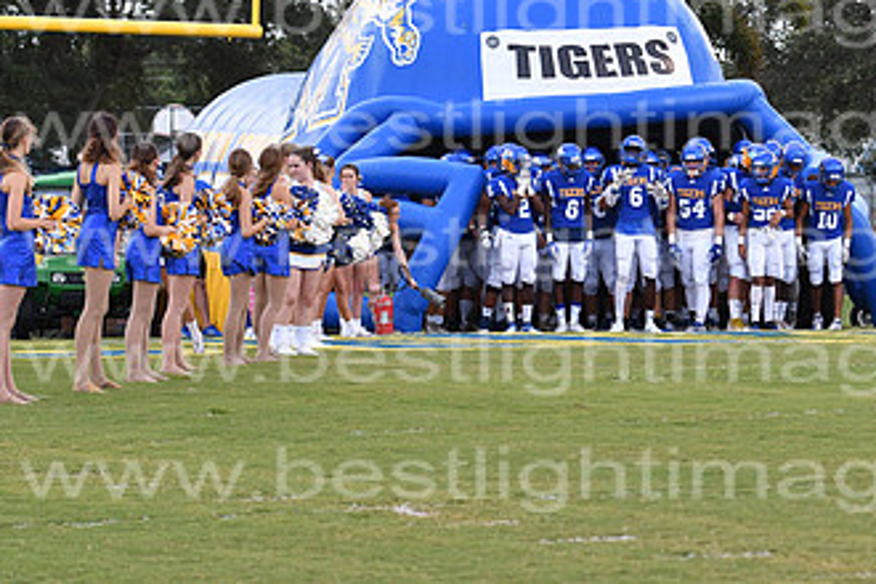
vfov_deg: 6.9
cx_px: 624
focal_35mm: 198
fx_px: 4815
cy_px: 73
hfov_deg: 10.4
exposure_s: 1/1000
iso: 800
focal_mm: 75
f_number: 3.2
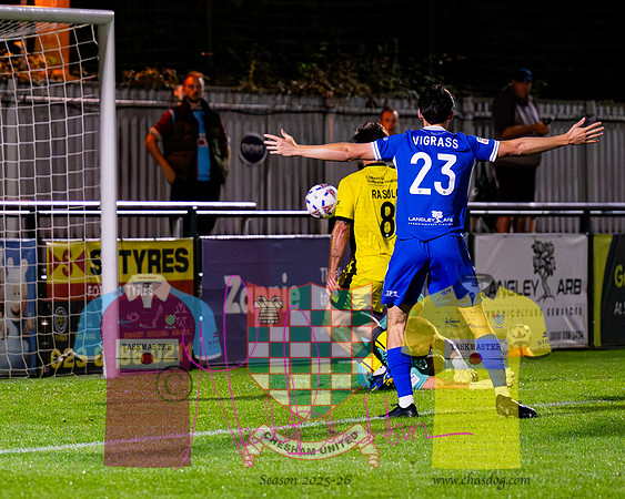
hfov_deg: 5.9
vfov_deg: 4.7
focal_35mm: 329
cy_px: 347
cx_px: 103
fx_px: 6086
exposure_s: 1/1250
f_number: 2.8
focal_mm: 140
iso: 6400
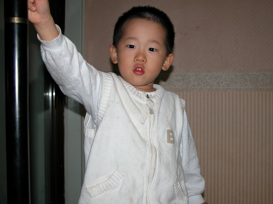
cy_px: 102
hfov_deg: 42.1
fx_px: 355
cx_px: 136
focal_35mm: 45
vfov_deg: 32.2
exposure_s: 1/60
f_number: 3
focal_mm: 11.6
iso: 100
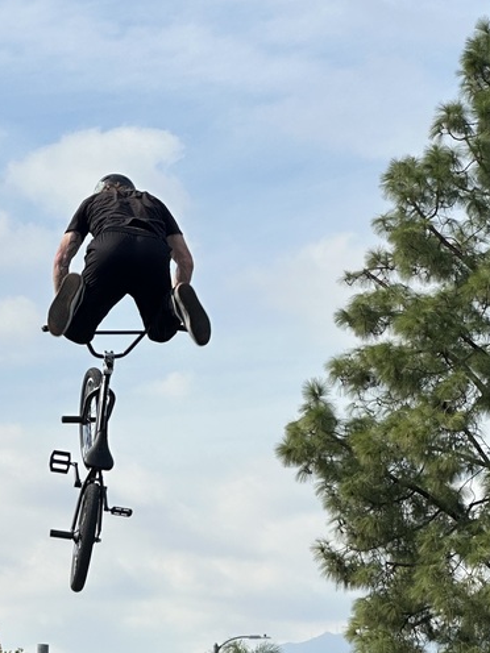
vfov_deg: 12.3
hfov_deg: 9.3
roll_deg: -2.3
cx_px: 162
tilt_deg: +6.9
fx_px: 3001
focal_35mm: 159
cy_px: 632
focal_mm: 9
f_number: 2.8
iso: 32
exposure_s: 1/657
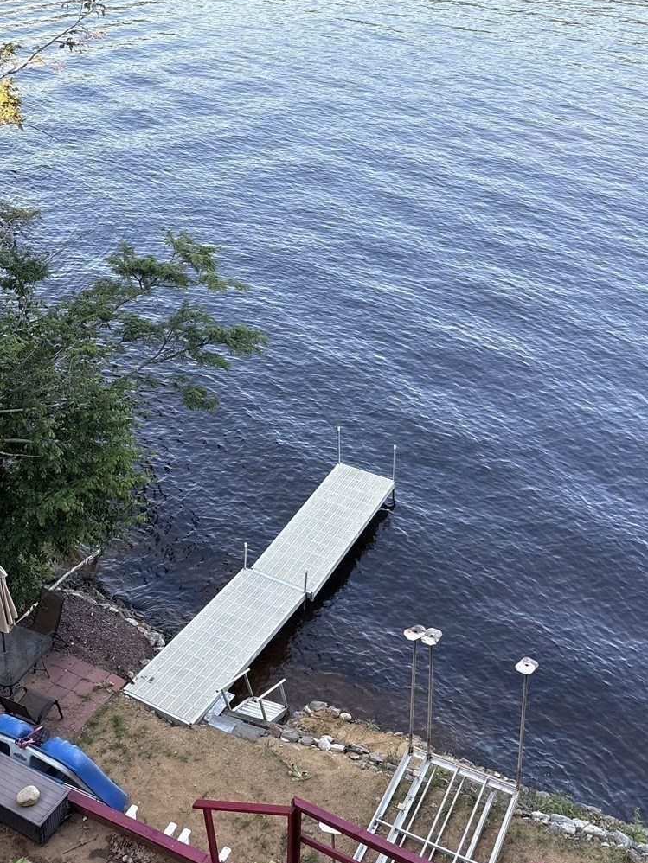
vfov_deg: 46.3
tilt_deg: -26.4
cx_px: 276
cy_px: 309
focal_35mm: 40
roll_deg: +1.1
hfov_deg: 35.9
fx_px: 998
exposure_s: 1/419
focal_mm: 5.96
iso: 50
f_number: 1.6
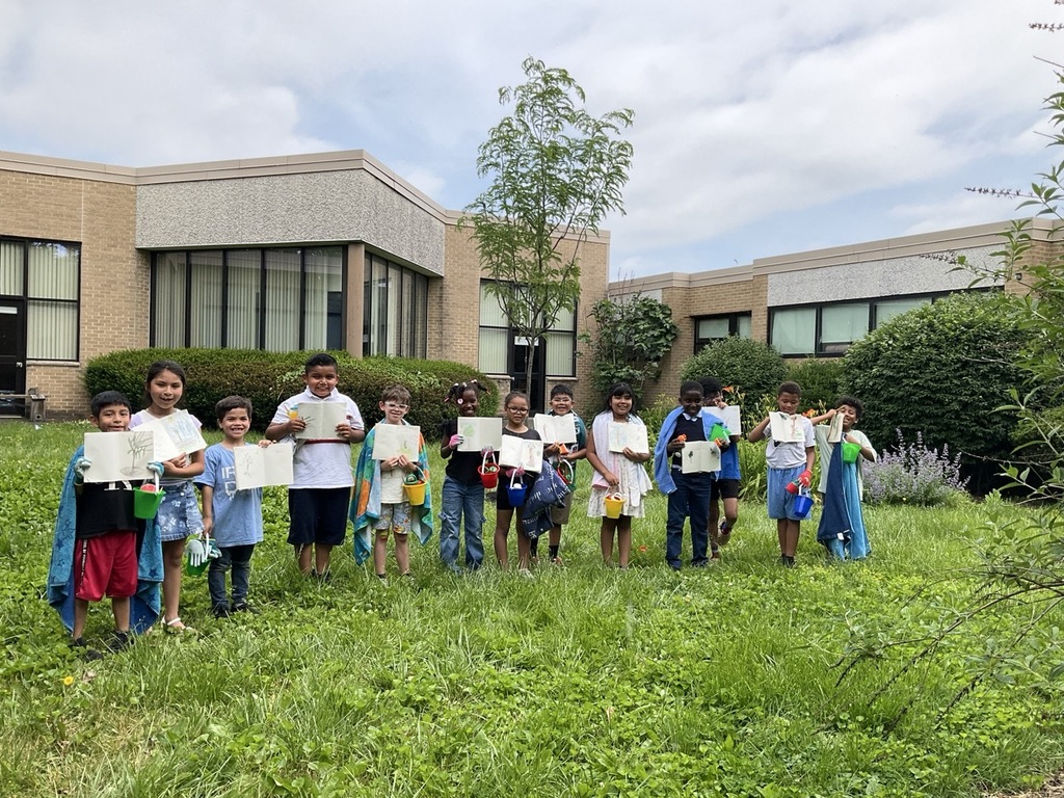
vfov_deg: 48.2
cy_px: 399
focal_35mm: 29
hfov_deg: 61.7
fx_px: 891
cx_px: 532
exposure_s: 1/1076
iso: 25
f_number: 1.8
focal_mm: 3
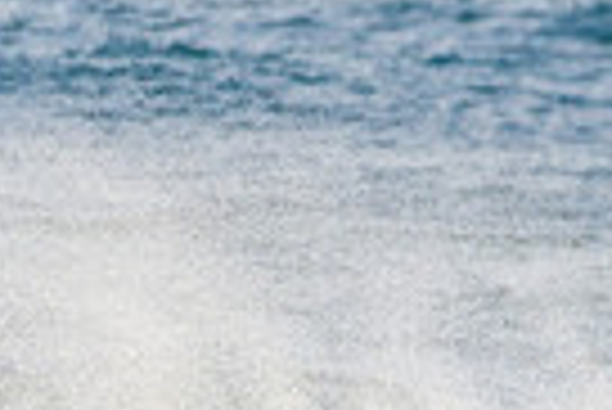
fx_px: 44349
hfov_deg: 0.8
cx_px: 868
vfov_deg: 0.5
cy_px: 826
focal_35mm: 2606
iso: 500
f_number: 5.6
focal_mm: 500
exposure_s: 1/2000
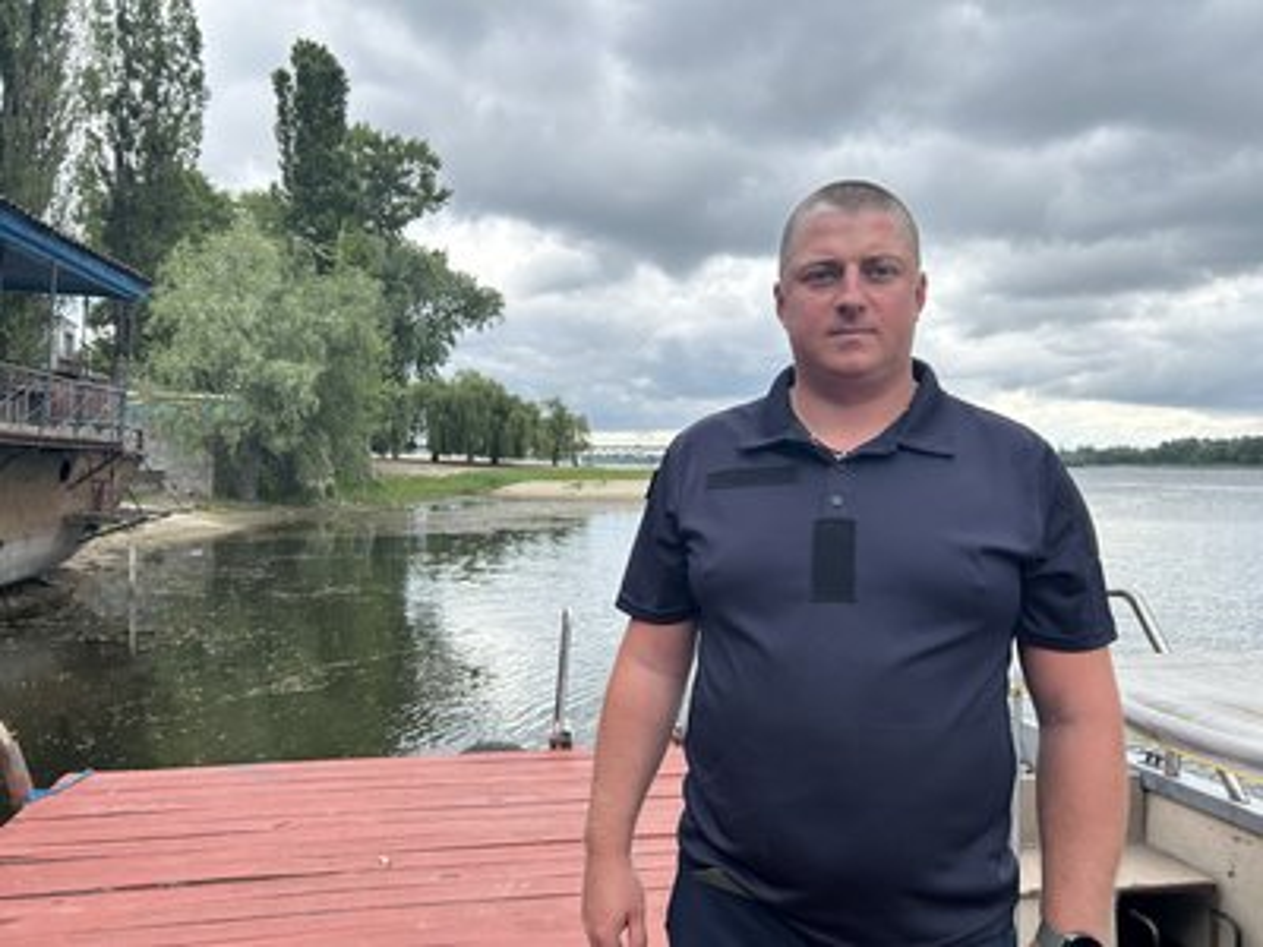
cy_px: 474
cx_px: 632
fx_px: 949
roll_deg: +0.3
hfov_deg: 67.3
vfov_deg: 53.1
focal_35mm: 26
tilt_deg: -0.8
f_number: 1.5
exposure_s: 1/1511
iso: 50
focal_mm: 5.7
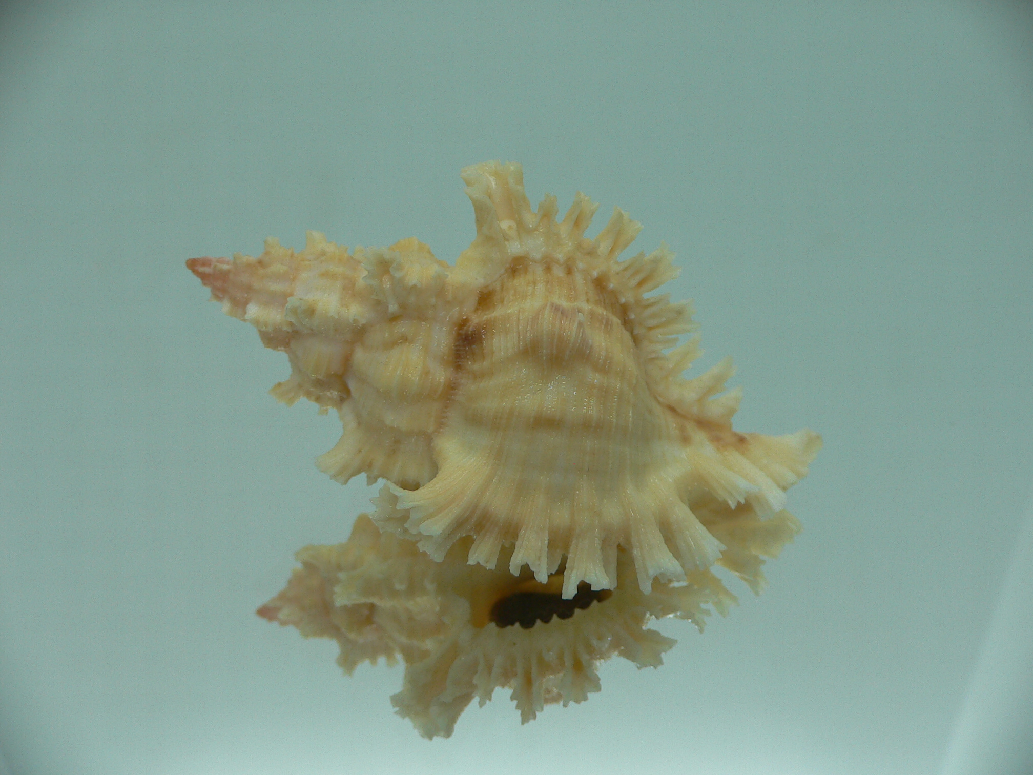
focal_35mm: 35
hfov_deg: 52.6
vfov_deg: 40.7
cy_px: 388
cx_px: 516
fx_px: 1044
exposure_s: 1/80
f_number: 2.8
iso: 80
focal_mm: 4.6
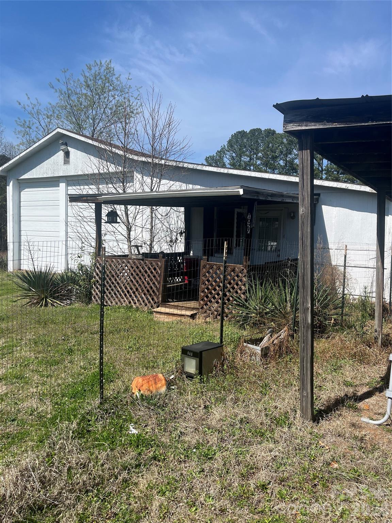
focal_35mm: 26
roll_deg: -1.6
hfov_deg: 53.1
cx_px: 196
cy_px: 262
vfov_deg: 67.3
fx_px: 393
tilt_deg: -5.0
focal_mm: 5.1
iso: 50
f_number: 1.6
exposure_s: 1/4149
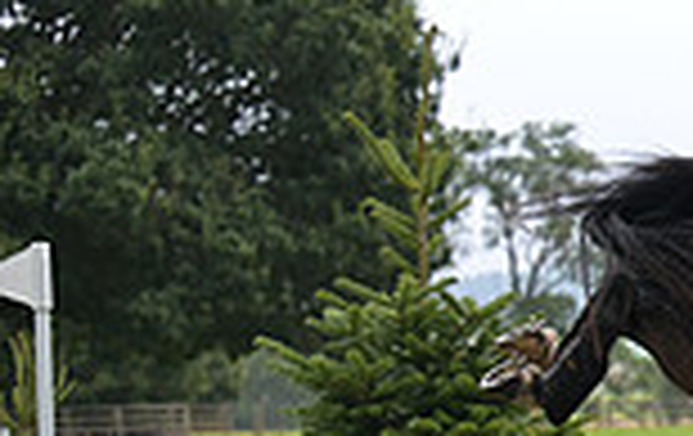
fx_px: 5073
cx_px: 1292
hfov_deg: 7.6
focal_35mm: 268
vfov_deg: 4.9
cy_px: 474
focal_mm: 70
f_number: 3.2
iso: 1250
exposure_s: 1/1250
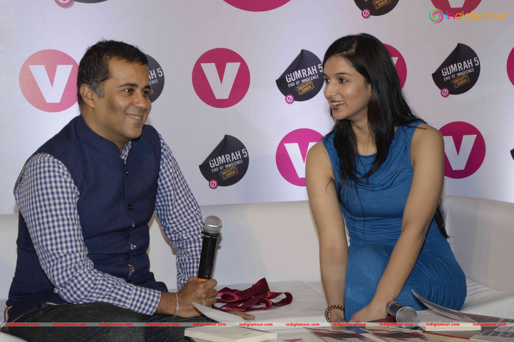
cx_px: 257
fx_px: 1241
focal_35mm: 87
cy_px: 171
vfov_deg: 15.7
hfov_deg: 23.4
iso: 800
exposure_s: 1/200
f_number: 9
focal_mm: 58
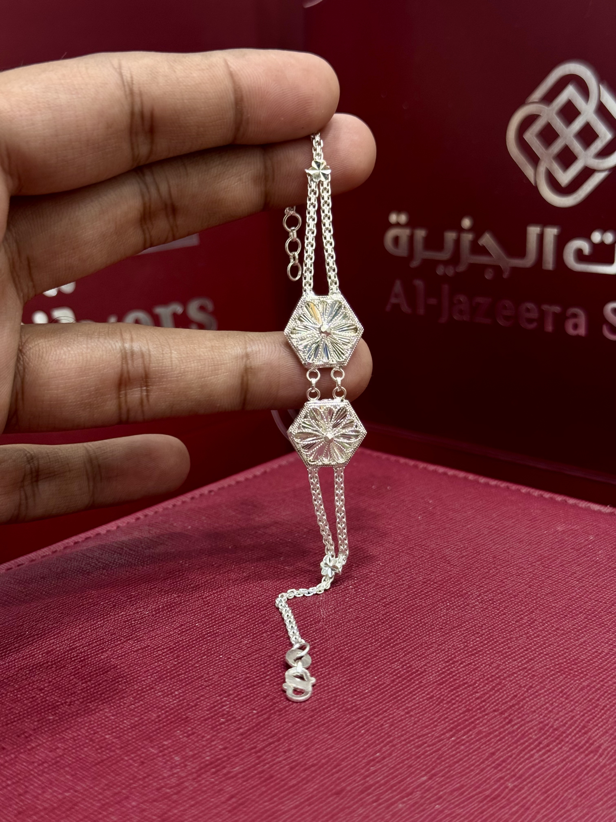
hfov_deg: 30.3
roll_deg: +1.8
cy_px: 411
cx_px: 308
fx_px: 1139
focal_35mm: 48
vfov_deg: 39.7
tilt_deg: -16.3
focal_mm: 6.76
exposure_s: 1/100
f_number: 1.78
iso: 64
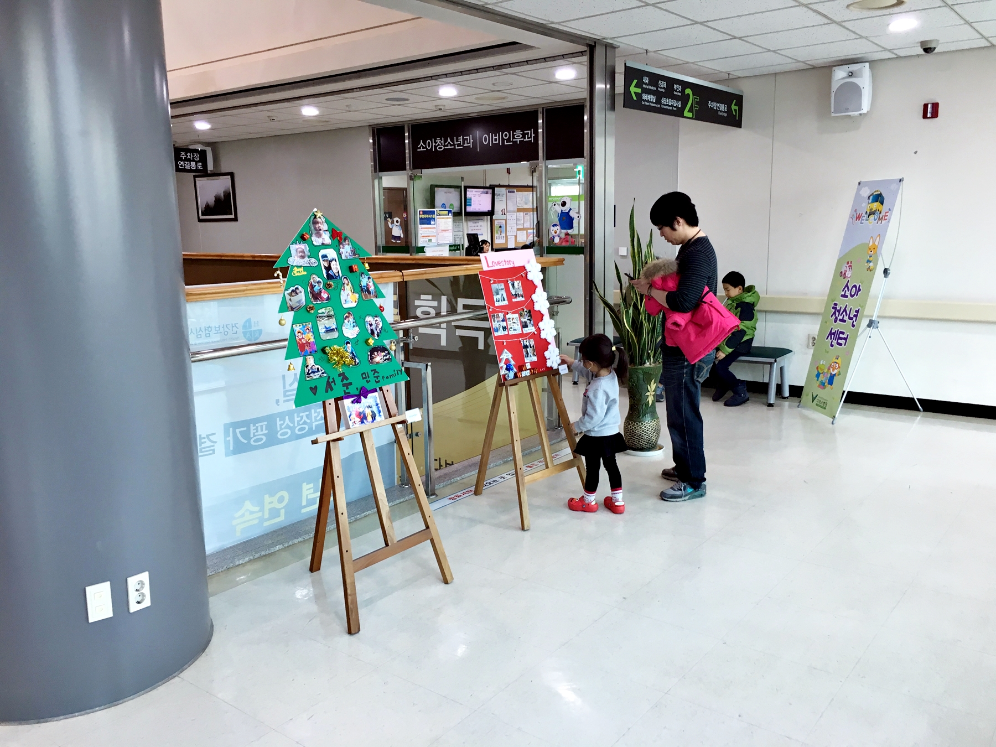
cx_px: 498
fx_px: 834
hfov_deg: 61.7
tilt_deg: -9.4
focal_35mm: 29
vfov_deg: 48.2
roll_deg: +1.0
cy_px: 374
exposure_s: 1/30
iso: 50
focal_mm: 4.15
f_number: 2.2
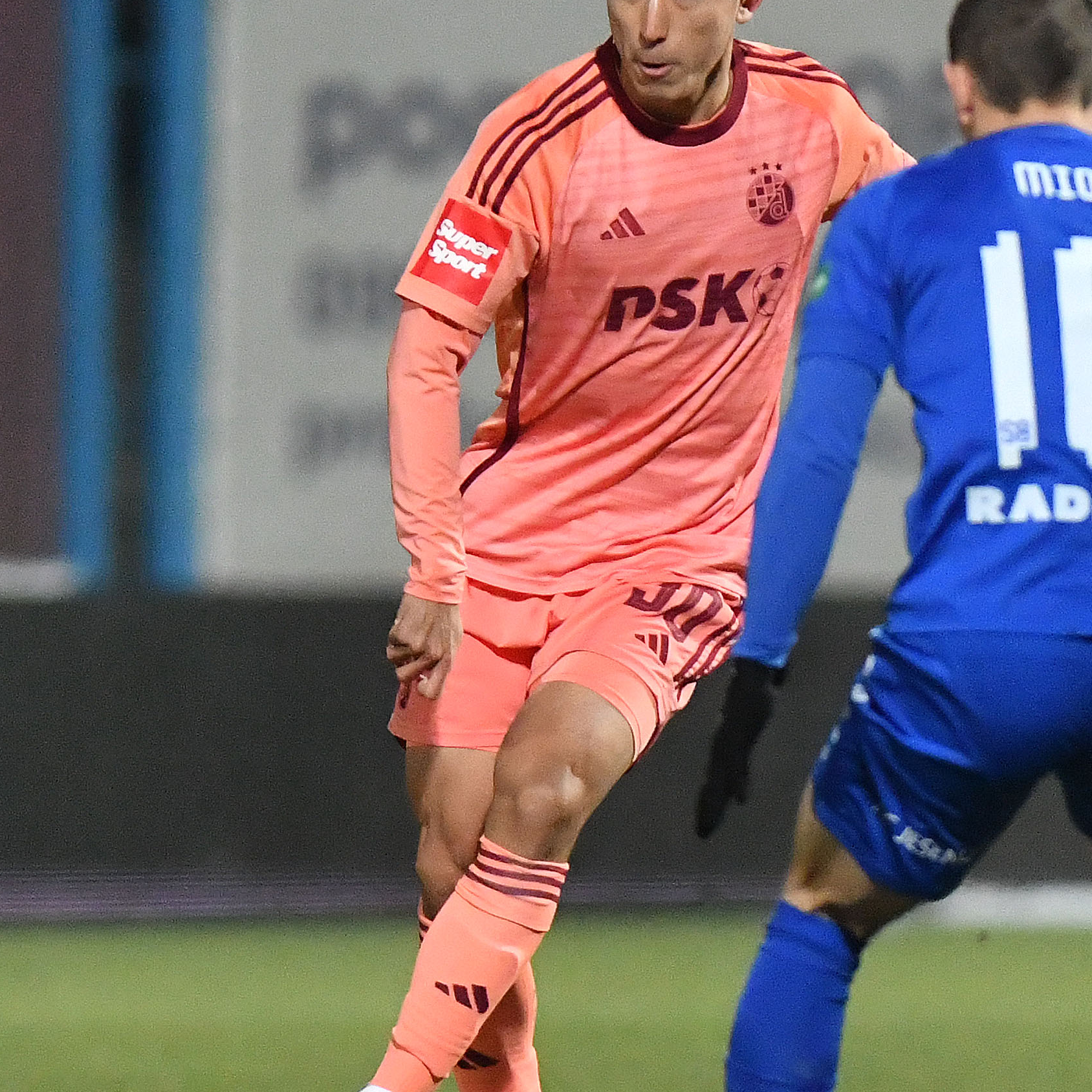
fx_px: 21557
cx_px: 1002
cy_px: 576
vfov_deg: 2.9
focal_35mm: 604
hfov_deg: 2.9
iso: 4000
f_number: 4
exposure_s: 1/1600
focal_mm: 300
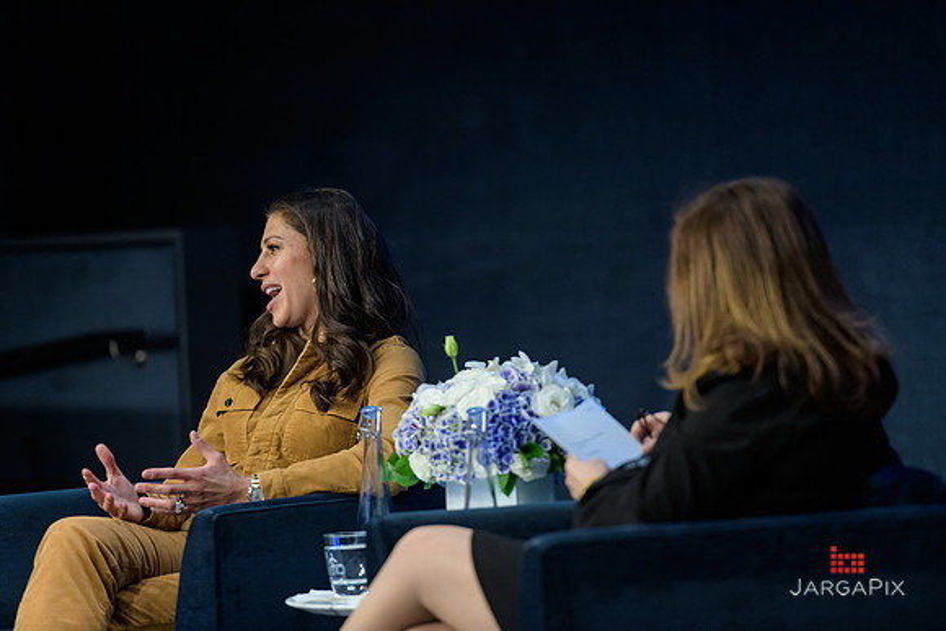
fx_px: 5257
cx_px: 473
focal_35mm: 200
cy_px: 316
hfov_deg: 10.3
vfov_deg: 6.9
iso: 1600
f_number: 3.2
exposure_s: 1/200
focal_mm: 200
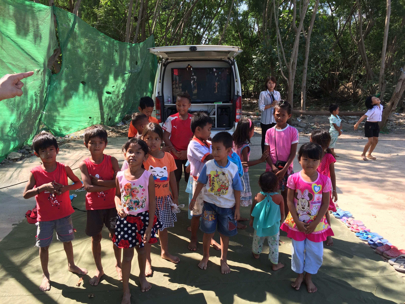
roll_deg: +0.2
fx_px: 339
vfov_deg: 48.2
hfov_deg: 61.7
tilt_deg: -11.5
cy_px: 152
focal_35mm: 29
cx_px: 202
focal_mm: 4.15
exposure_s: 1/332
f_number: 2.2
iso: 32
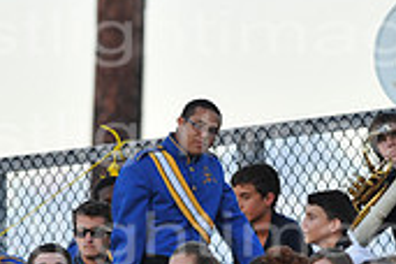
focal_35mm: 1016
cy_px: 190
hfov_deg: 2.0
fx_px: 11175
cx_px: 188
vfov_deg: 1.4
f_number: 4
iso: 1000
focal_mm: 300
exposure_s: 1/500
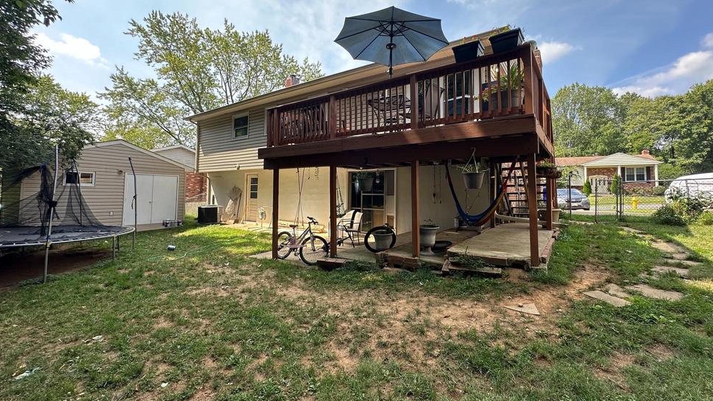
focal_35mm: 16
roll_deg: -0.9
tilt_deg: +4.3
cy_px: 175
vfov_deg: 66.8
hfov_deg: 99.4
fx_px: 302
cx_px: 365
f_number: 2.2
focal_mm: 2.22
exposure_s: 1/373
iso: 40
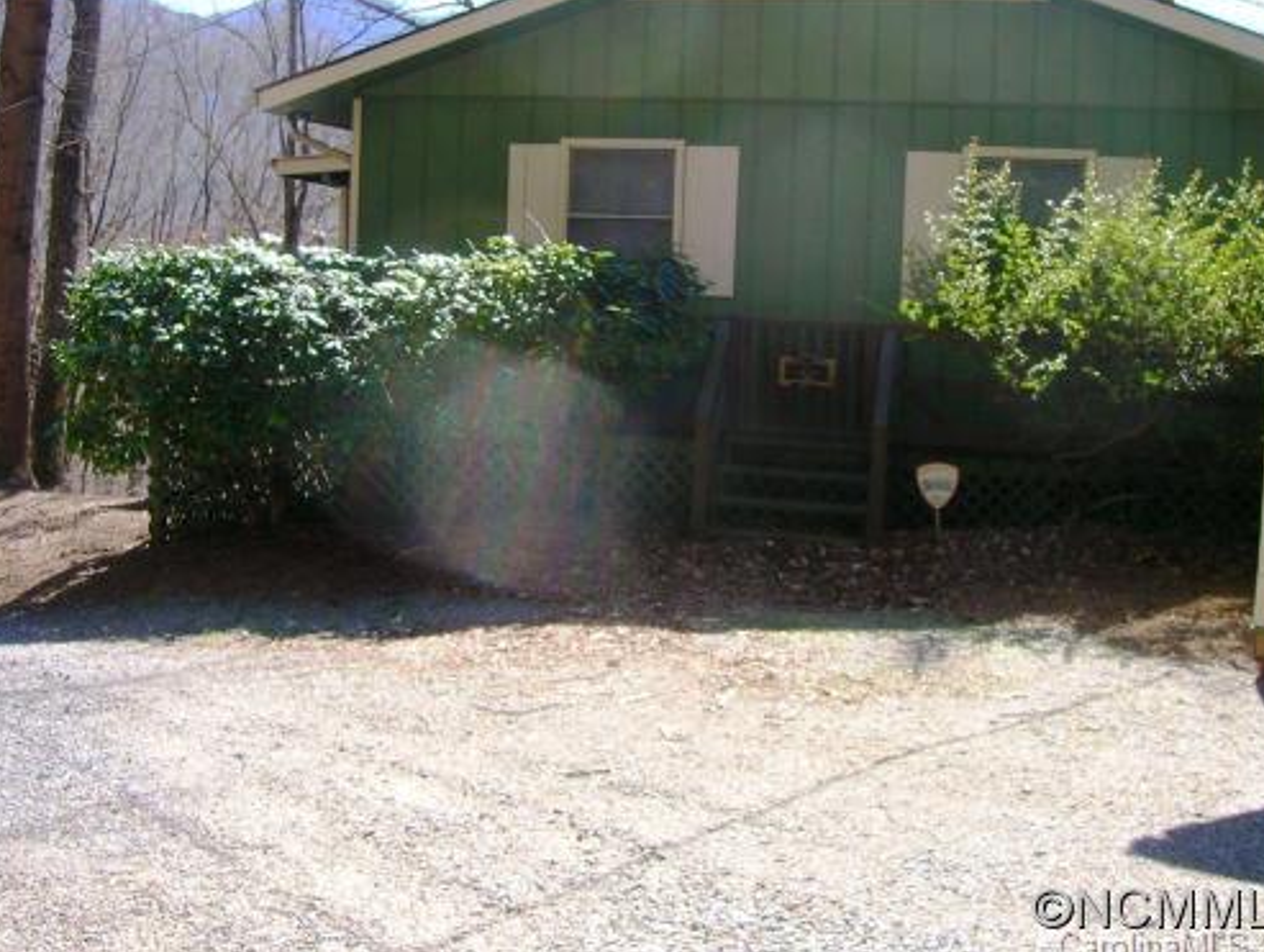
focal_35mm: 40
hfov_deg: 46.7
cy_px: 408
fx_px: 1462
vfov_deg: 36.0
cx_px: 605
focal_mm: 5.7
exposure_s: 1/125
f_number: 4.9
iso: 50
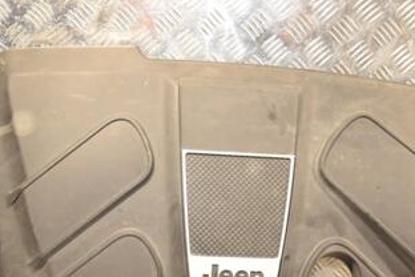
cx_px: 188
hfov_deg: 38.2
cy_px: 236
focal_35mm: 52
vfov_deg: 25.4
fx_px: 599
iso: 800
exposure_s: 1/160
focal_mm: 18
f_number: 5
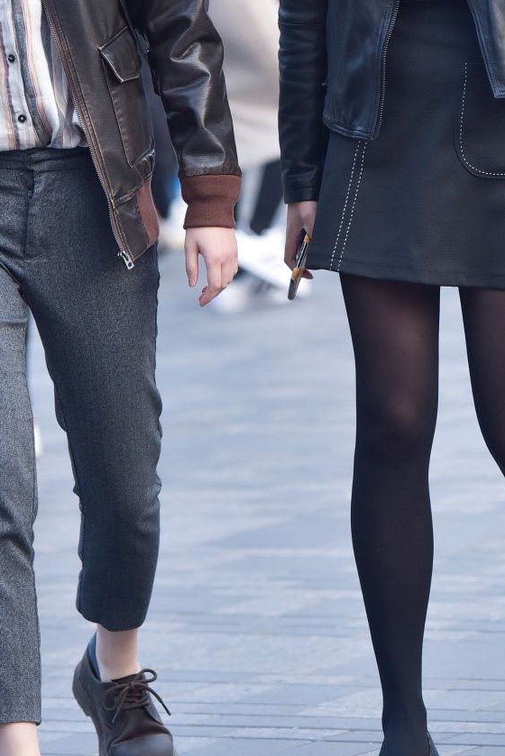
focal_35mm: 265
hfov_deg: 5.2
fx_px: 5571
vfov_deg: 7.7
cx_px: 394
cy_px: 70
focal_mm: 112
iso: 640
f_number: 3.2
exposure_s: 1/800
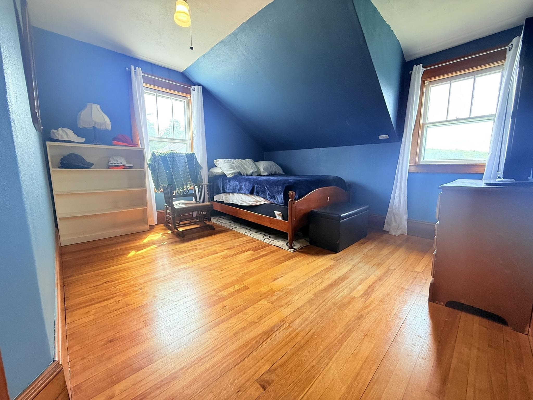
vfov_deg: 85.7
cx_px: 266
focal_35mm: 14
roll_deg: -0.6
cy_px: 200
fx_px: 216
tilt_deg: -8.5
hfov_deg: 102.1
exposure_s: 1/120
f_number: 2.2
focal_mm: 2.22
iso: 320
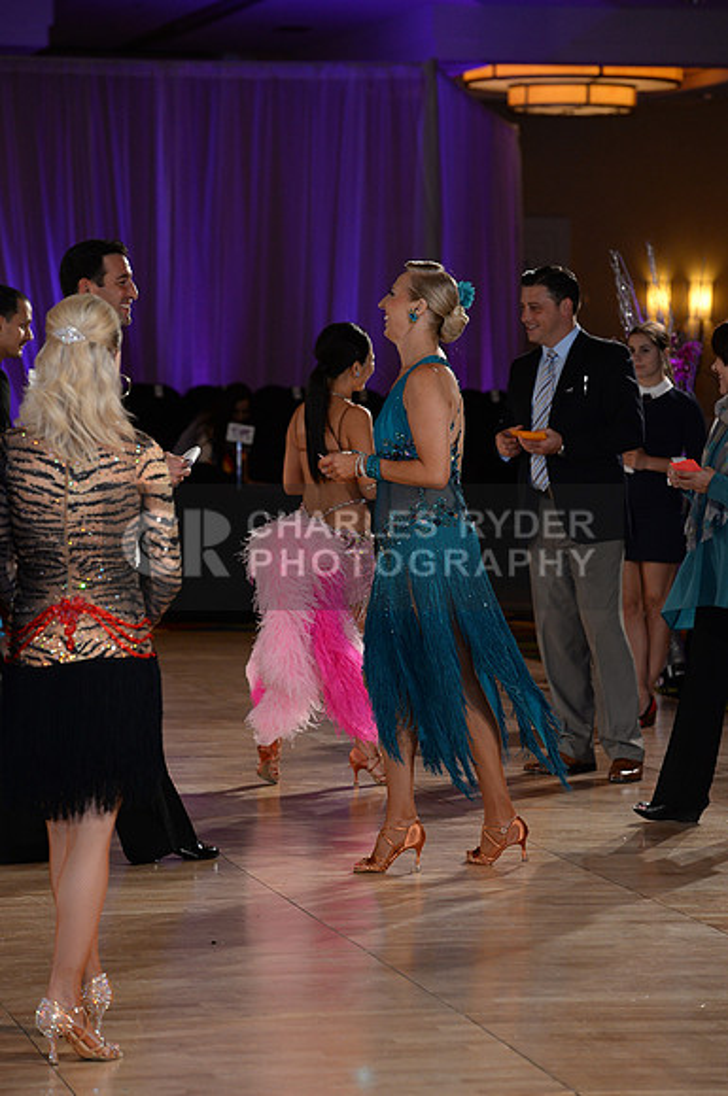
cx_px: 364
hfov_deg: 10.1
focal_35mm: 135
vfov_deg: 15.2
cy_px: 548
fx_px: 4107
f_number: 5
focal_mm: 135
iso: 1600
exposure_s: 1/250
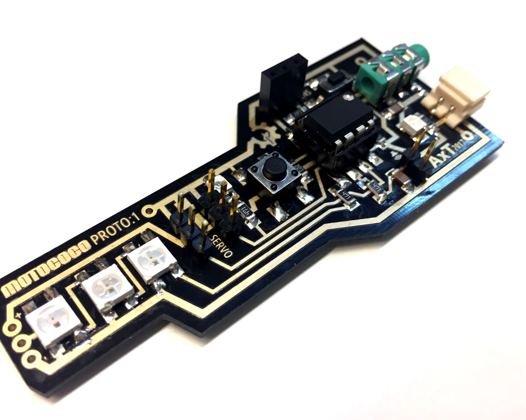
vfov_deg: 47.1
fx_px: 483
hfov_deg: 57.1
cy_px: 209
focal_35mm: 31
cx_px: 244
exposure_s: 1/33
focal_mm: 4.15
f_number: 2.2
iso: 80
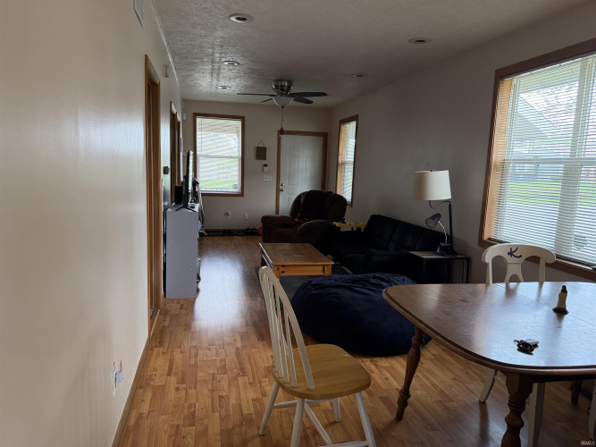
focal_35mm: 24
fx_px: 413
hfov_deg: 71.6
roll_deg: -1.4
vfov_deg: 56.8
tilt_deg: -7.8
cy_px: 224
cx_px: 298
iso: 320
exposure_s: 1/120
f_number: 1.78
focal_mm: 6.76
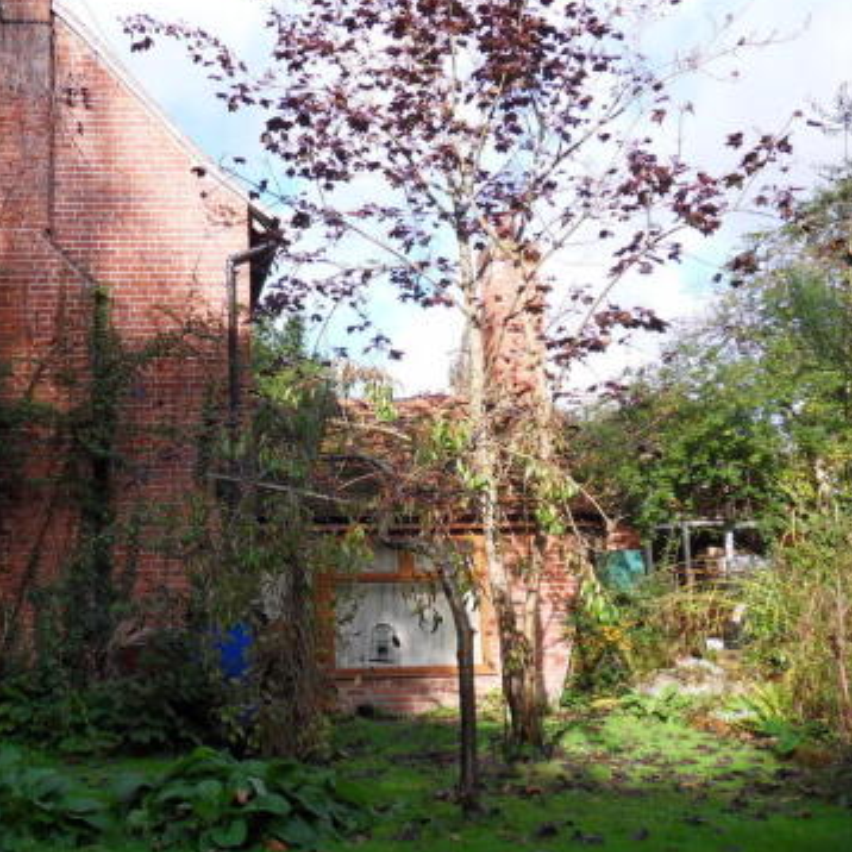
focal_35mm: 46
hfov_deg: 36.3
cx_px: 268
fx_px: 1281
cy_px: 446
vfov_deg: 36.8
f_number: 3.7
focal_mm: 5.6
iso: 80
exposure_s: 1/250
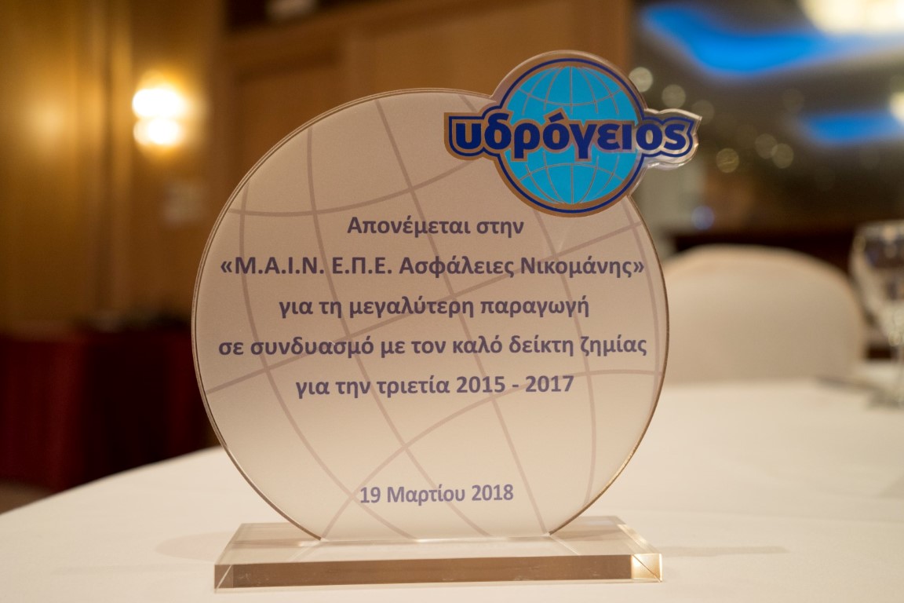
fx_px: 854
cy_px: 302
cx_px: 452
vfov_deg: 38.9
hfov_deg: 55.8
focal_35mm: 34
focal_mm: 34
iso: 1000
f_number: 4
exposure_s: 1/60
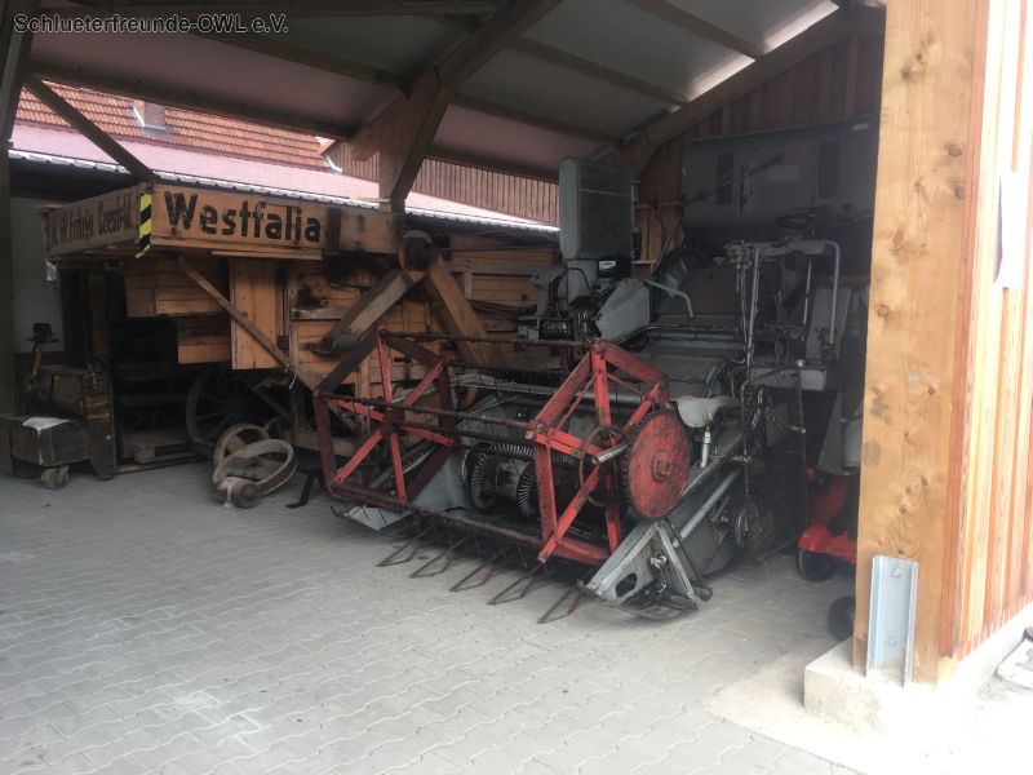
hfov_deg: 61.7
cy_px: 388
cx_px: 516
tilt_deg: -5.9
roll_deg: -0.2
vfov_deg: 48.2
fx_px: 865
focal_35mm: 29
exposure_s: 1/100
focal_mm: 4.15
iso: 32
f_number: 2.2
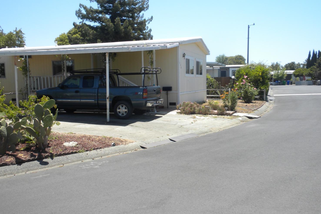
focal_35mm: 39
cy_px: 122
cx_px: 160
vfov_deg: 34.2
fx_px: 348
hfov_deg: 49.5
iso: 64
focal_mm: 6.6
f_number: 10
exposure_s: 1/74.7
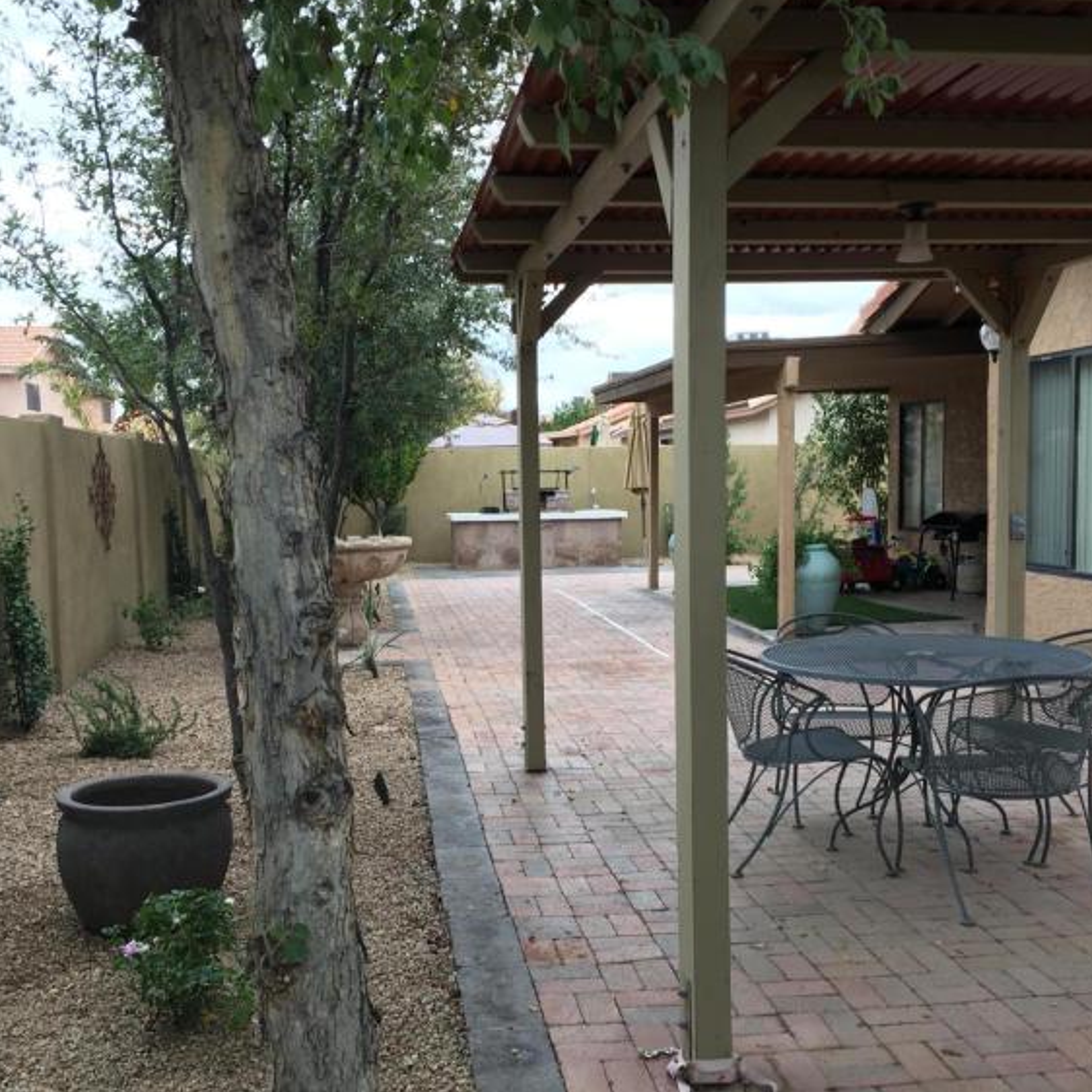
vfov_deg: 47.2
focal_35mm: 35
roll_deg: +1.5
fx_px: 1249
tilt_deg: -4.4
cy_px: 597
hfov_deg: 47.2
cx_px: 544
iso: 25
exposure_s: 1/40
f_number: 2.2
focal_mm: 4.15
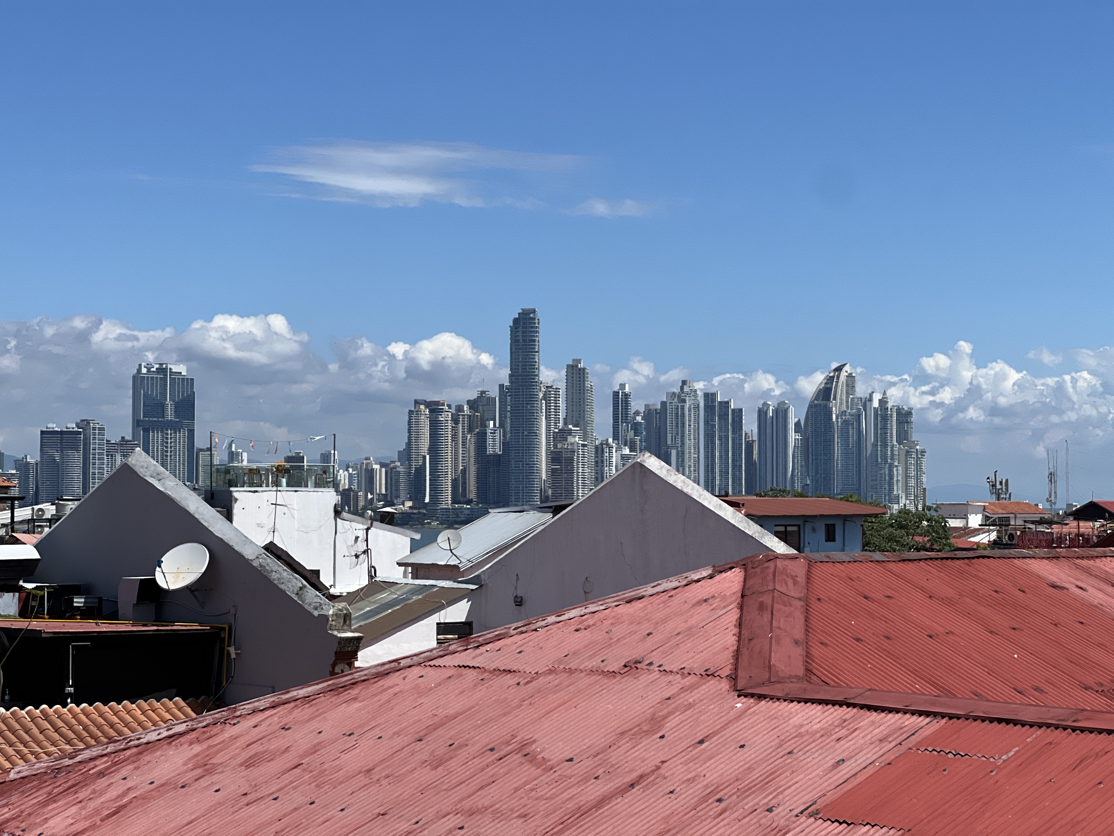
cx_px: 557
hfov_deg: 25.3
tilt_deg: +3.1
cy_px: 418
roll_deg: -0.8
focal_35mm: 77
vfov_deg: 19.1
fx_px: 2478
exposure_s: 1/7407
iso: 200
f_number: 2.8
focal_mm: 9
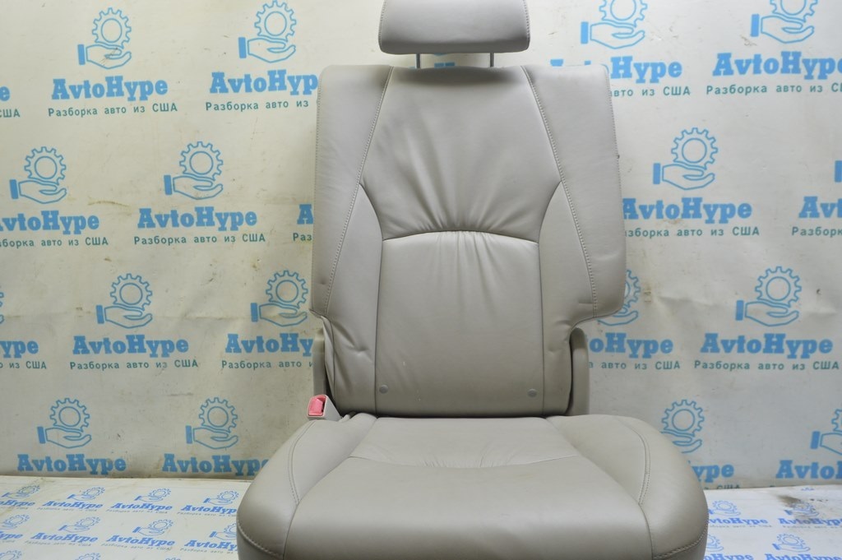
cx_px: 421
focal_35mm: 27
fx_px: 631
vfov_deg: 47.9
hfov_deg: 67.4
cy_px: 280
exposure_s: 1/20
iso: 400
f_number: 5.6
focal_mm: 18
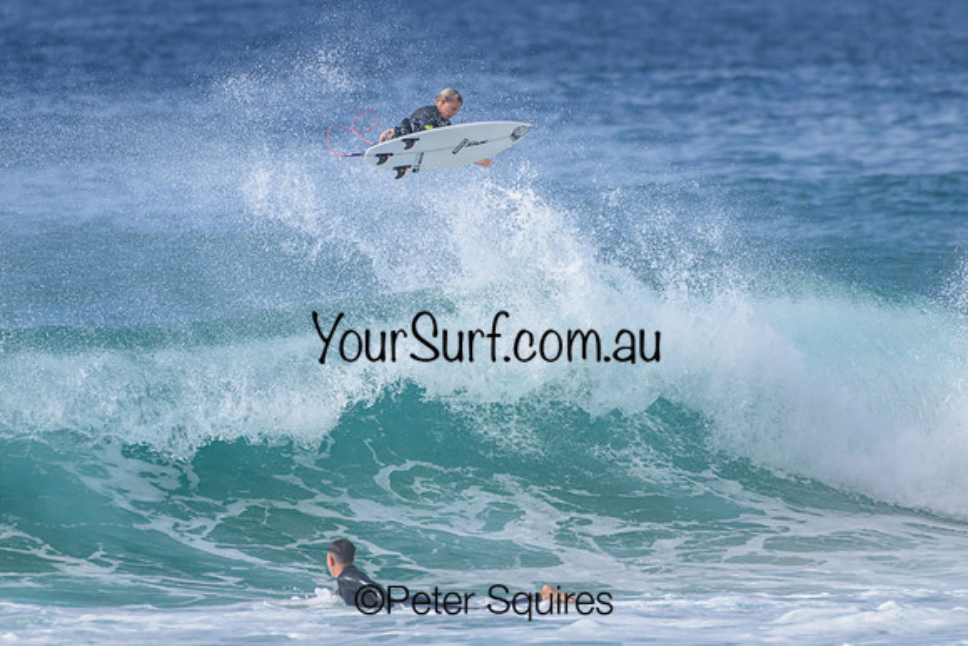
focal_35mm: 1000
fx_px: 26894
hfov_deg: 2.1
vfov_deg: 1.4
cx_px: 484
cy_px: 323
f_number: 11
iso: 800
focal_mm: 1000
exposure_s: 1/2000
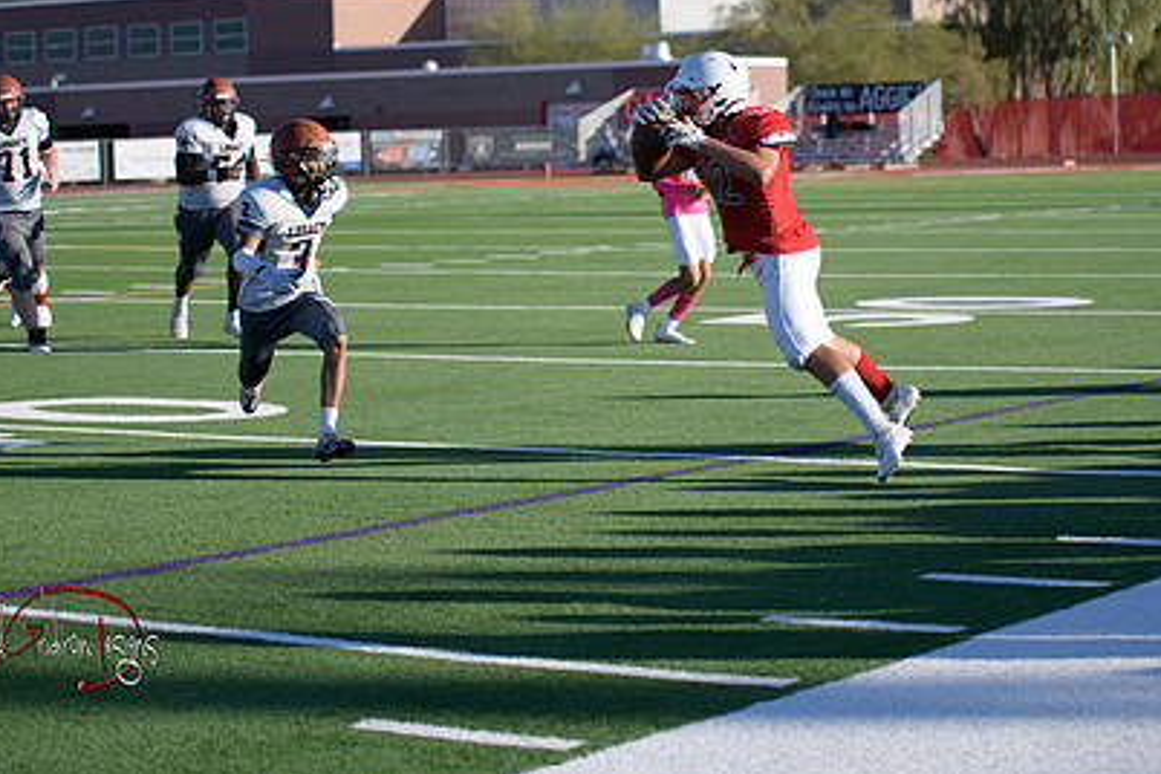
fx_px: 3257
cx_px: 710
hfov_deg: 20.2
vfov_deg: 13.5
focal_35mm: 101
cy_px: 221
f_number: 2.8
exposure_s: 1/5000
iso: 320
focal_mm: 70
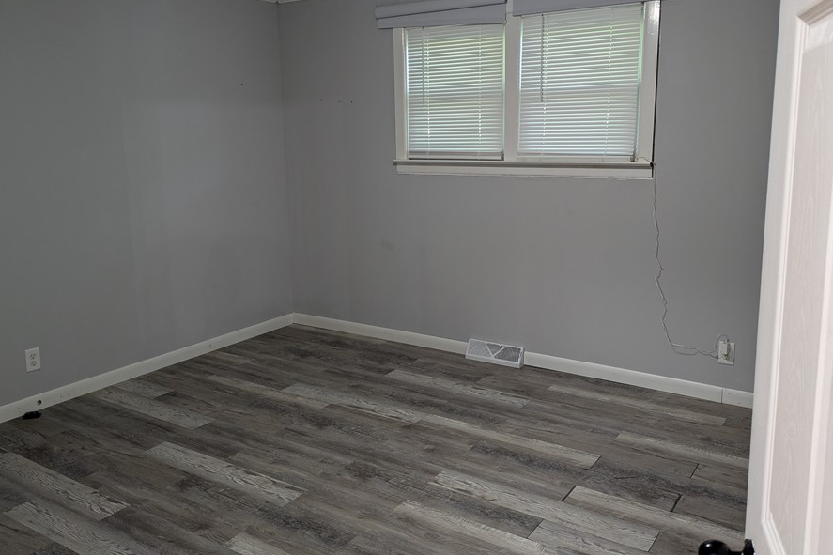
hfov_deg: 61.9
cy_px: 252
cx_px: 422
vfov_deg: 43.5
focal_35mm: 30
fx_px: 694
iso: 190
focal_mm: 5.43
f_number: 1.89
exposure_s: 1/24
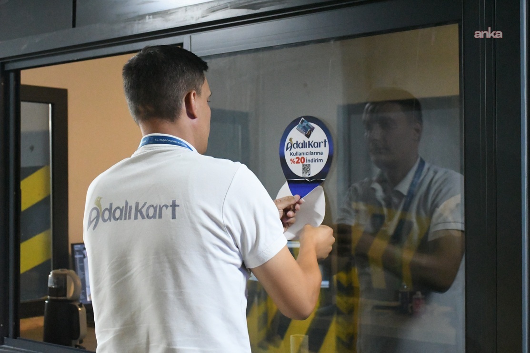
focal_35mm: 57
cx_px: 265
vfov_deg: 23.8
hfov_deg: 35.1
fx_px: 839
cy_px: 176
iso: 18000
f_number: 4.2
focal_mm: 38
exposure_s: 1/800
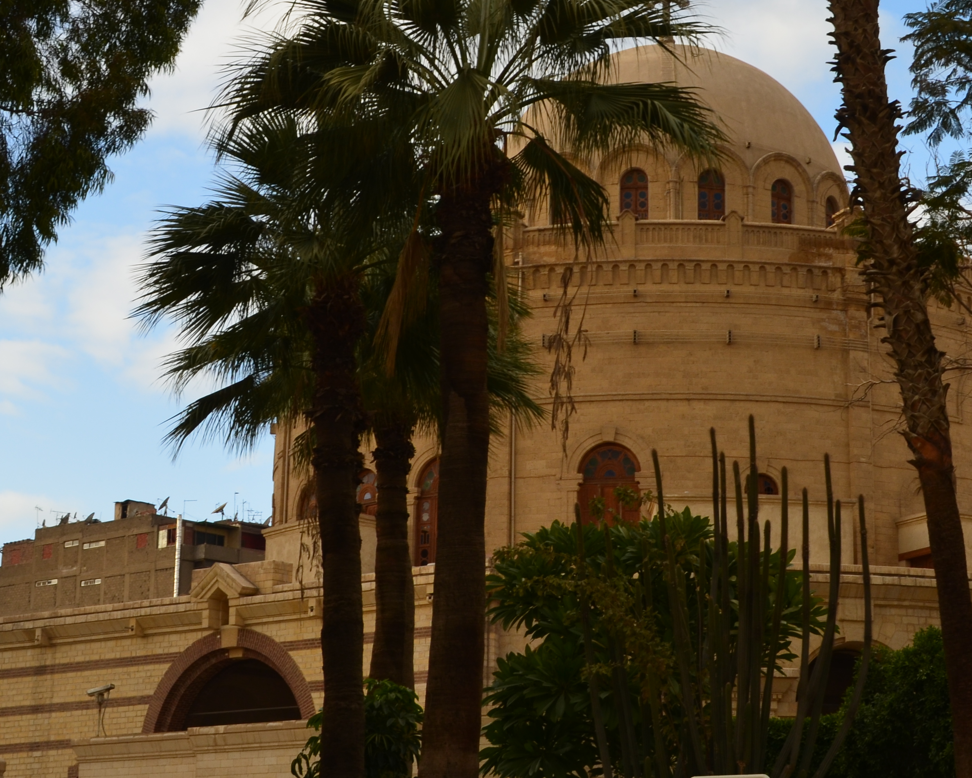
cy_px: 337
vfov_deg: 19.7
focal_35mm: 78
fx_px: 2244
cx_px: 578
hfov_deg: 24.4
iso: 200
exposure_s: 1/100
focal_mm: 28
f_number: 11
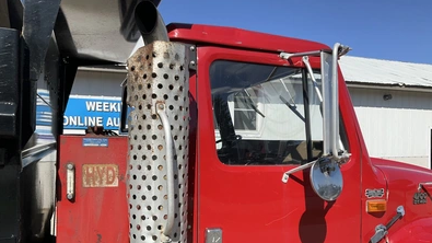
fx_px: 366
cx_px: 215
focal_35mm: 32
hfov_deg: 61.0
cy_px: 160
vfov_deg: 36.3
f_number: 1.8
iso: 25
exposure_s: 1/1675
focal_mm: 3
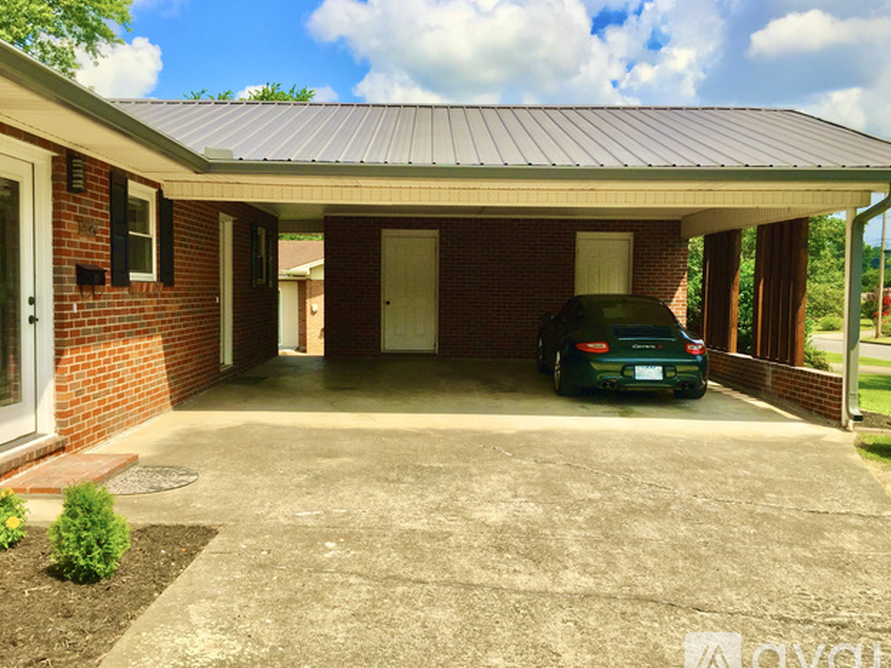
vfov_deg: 45.4
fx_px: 798
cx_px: 439
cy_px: 333
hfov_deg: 58.3
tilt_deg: -4.8
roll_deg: -1.7
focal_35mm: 31
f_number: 2.2
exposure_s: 1/1980
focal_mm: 4.15
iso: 32
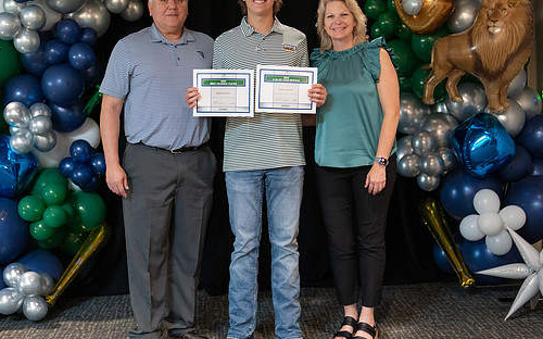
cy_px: 140
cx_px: 267
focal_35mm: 69
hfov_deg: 29.8
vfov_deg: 18.8
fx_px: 1021
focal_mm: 50
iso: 1600
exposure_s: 1/320
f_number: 1.2
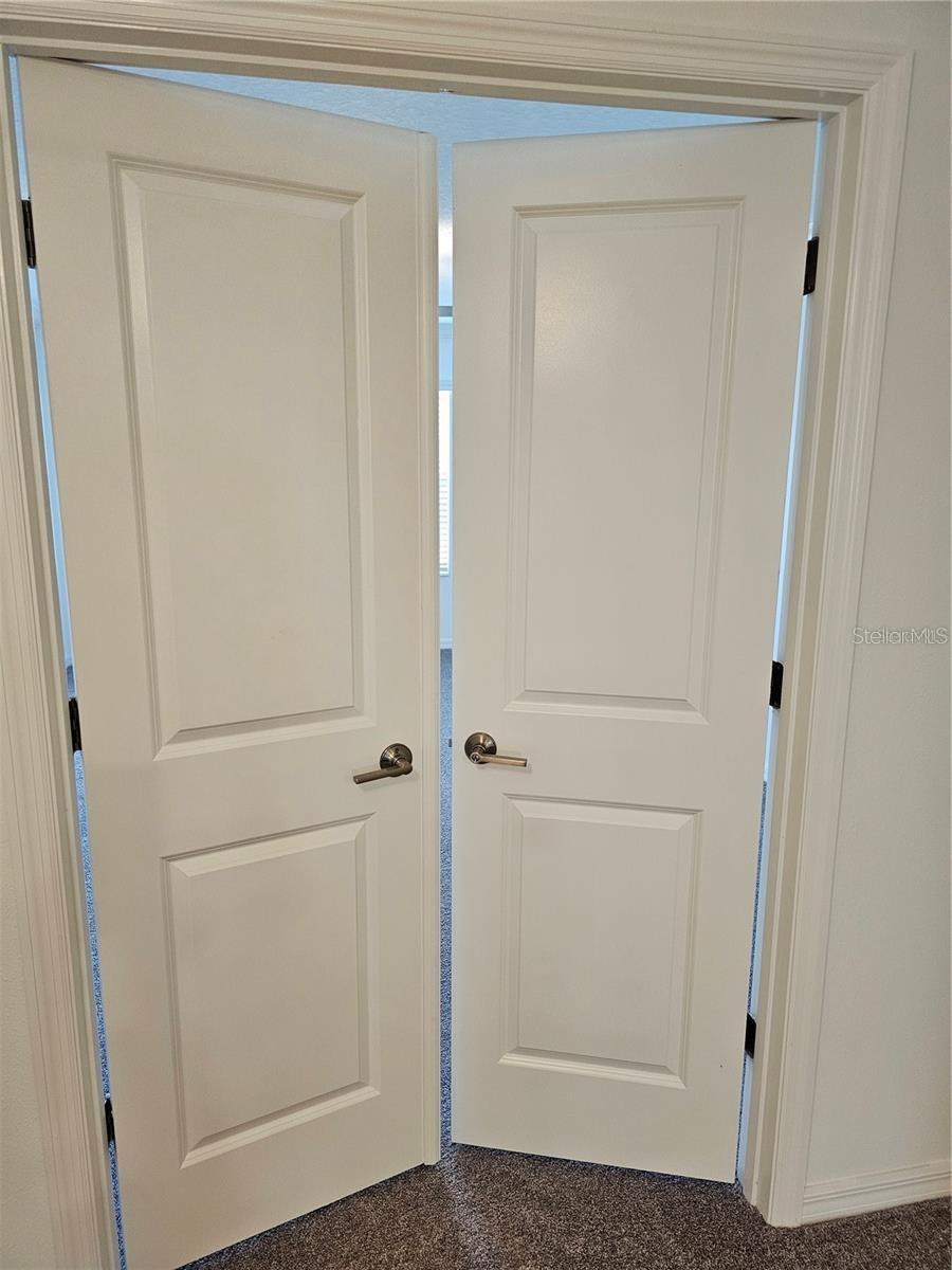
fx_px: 843
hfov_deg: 58.9
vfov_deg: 73.9
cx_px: 476
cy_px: 635
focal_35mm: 23
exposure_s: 1/120
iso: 320
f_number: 1.7
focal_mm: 6.3
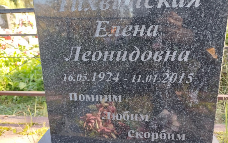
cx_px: 114
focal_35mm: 26
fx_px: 162
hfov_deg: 70.4
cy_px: 63
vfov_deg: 47.5
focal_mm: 5.31
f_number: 1.7
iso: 64
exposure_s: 1/100
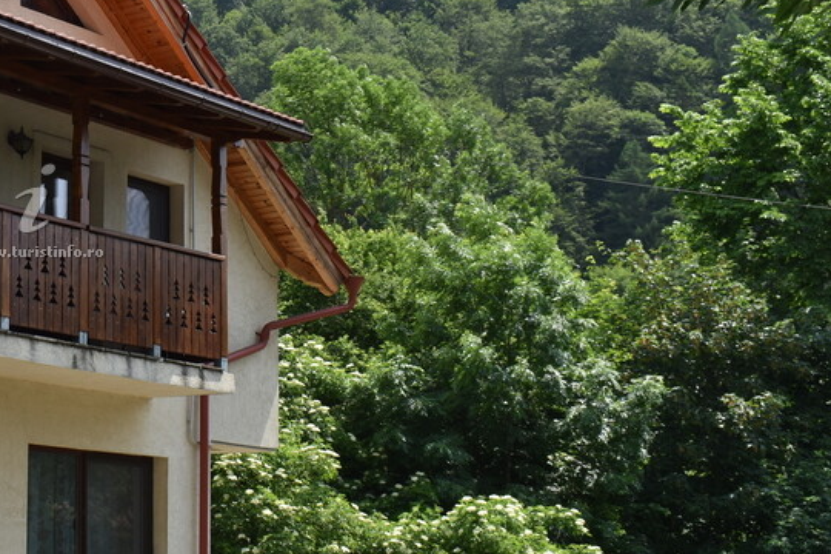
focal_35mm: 74
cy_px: 219
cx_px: 45
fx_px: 1708
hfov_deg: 26.2
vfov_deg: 18.4
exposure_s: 1/200
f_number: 10
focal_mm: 26
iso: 100
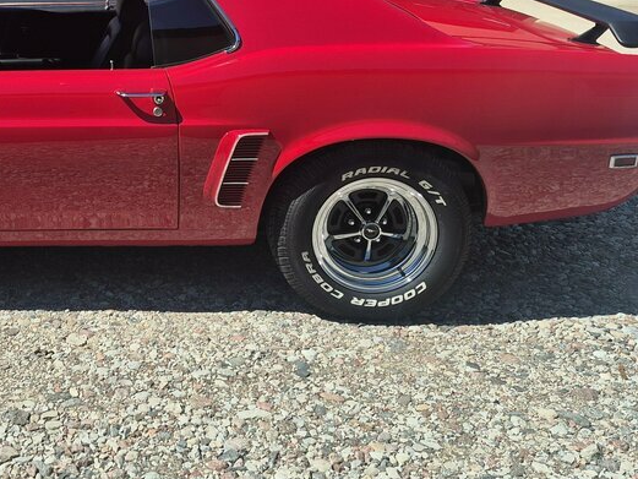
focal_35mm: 53
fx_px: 977
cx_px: 40
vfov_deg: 27.0
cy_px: 100
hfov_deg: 33.8
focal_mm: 5.4
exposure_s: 1/1756
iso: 25
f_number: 1.8
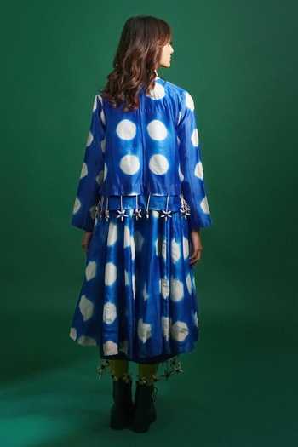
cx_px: 149
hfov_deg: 25.7
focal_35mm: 53
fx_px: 654
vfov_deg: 37.7
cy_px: 224
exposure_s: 1/640
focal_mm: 52.7
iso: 2000
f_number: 2.8
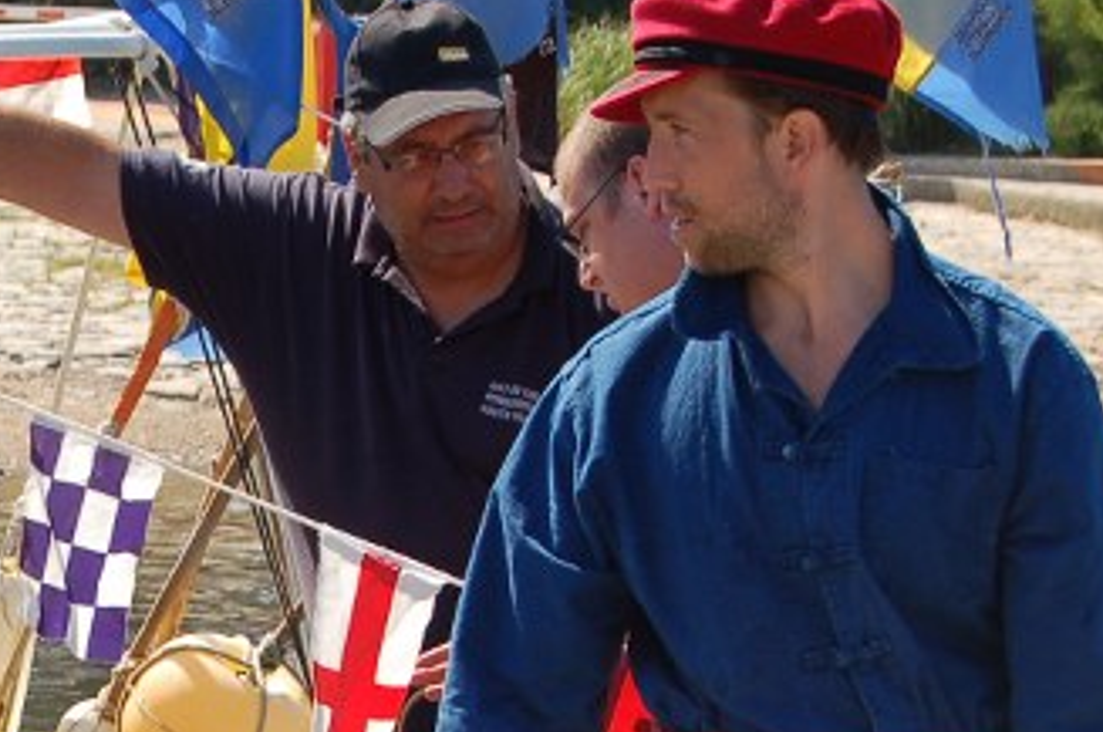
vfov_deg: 8.2
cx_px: -108
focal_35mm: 165
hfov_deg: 12.2
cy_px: 796
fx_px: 5055
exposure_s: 1/320
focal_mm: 45
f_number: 9
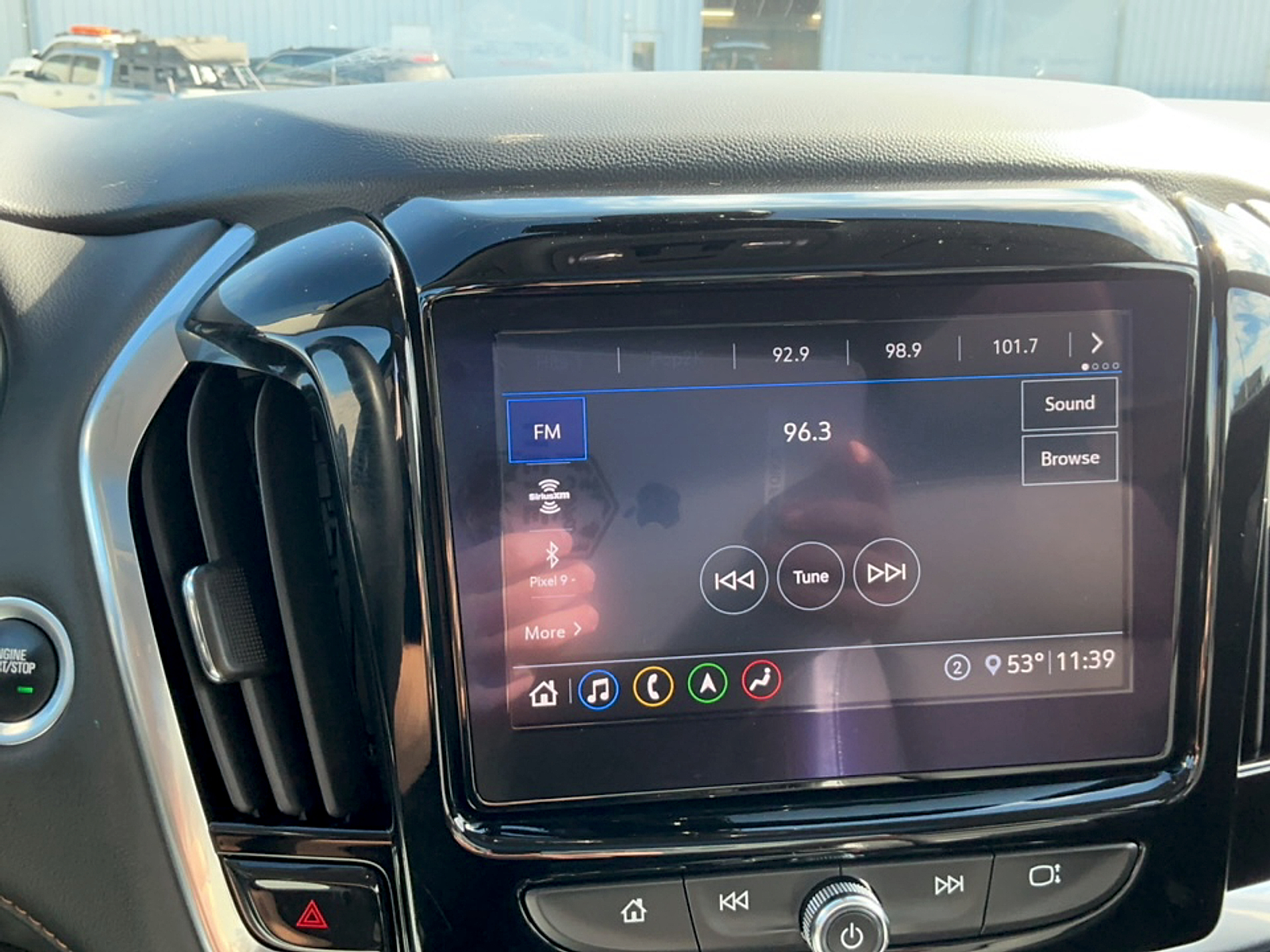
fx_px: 1101
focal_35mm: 30
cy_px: 476
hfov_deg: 60.0
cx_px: 635
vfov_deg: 46.8
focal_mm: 3
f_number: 1.8
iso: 80
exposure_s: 1/120
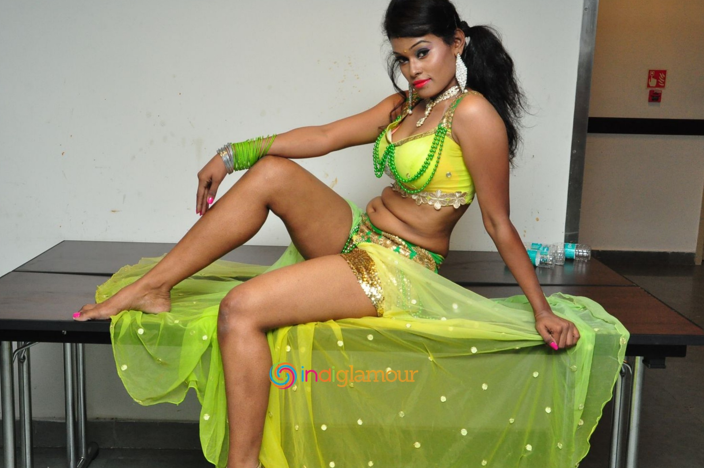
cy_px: 224
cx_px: 343
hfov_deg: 47.9
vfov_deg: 32.9
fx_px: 792
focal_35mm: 41
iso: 1600
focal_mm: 25
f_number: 10
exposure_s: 1/125
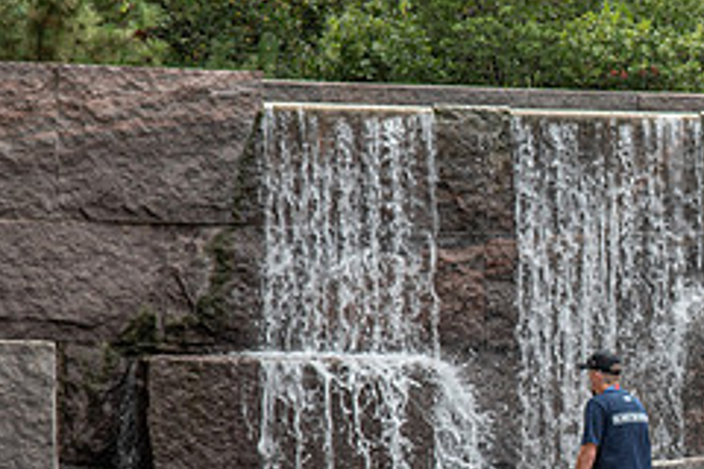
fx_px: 5182
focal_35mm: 265
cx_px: 893
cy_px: 488
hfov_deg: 7.7
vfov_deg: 5.2
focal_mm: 92
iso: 320
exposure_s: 1/250
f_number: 5.6
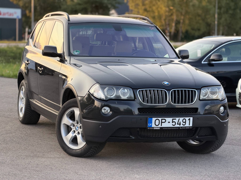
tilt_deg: -4.6
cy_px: 90
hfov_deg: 19.6
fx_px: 696
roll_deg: -0.8
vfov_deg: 14.8
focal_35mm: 100
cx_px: 120
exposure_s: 1/121
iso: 160
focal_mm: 16.89
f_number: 2.8
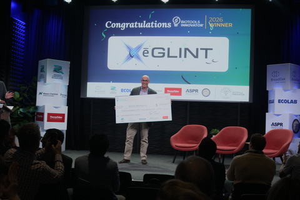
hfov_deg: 46.4
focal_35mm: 42
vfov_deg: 31.9
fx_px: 350
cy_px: 100
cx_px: 150
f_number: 5
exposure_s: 1/40
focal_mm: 28
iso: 800
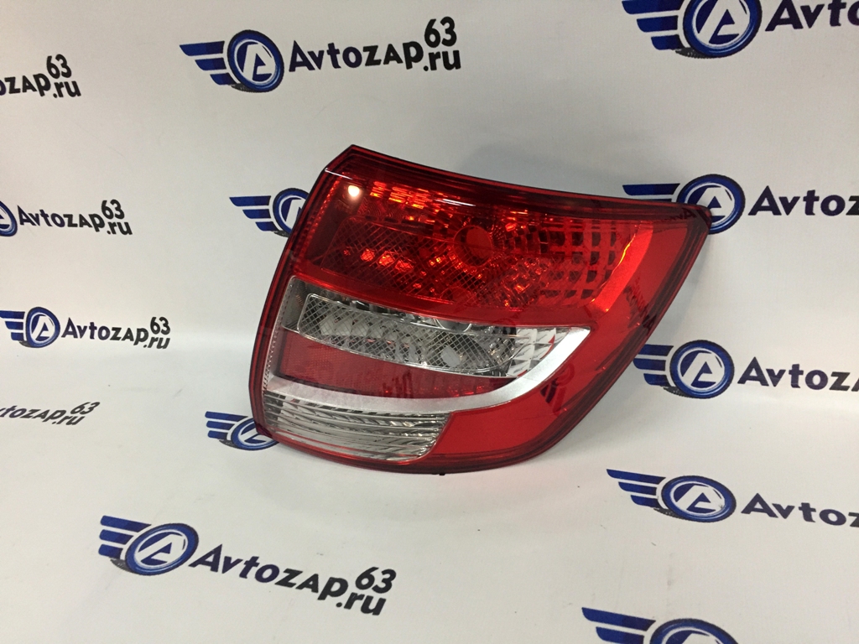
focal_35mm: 29
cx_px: 430
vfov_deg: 48.2
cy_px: 322
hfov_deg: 61.7
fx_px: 720
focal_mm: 4.15
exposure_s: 1/33
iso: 200
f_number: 2.2
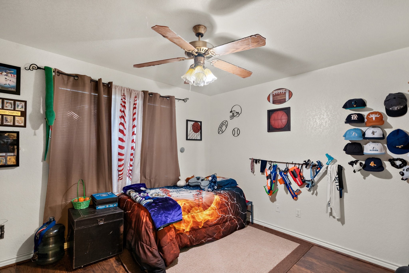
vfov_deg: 73.8
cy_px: 136
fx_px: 182
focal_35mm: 16
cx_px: 204
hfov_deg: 96.7
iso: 1600
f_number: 7.1
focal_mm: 16
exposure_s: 1/1.67
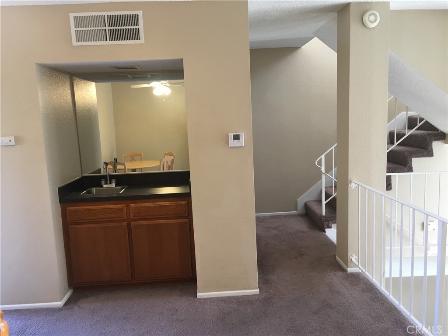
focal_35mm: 29
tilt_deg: -8.9
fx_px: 375
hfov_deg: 61.7
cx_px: 224
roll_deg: +3.0
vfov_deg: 48.2
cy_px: 168
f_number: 2.2
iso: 100
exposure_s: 1/30
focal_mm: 4.15
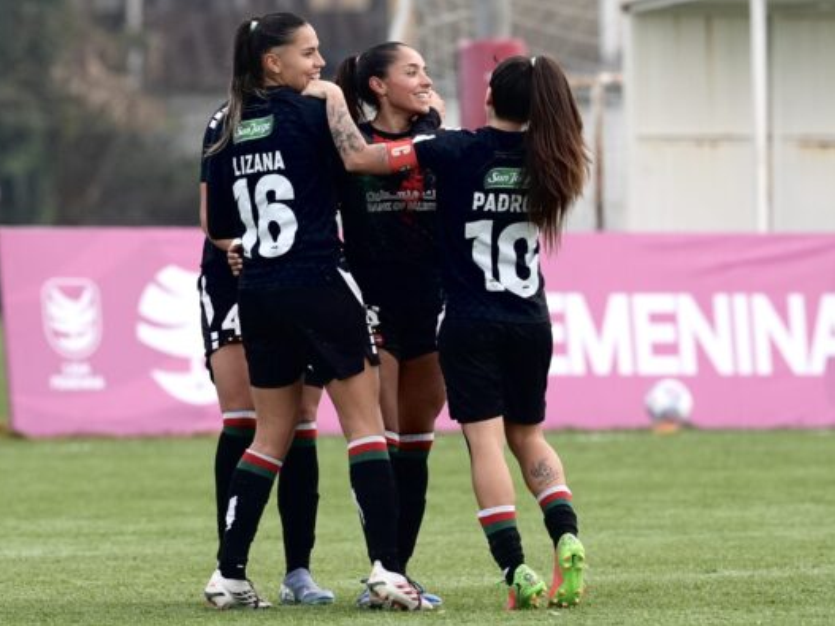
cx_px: 363
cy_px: 314
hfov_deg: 6.0
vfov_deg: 4.5
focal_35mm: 328
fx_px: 7910
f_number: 4.5
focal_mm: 300
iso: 1000
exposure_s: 1/2500
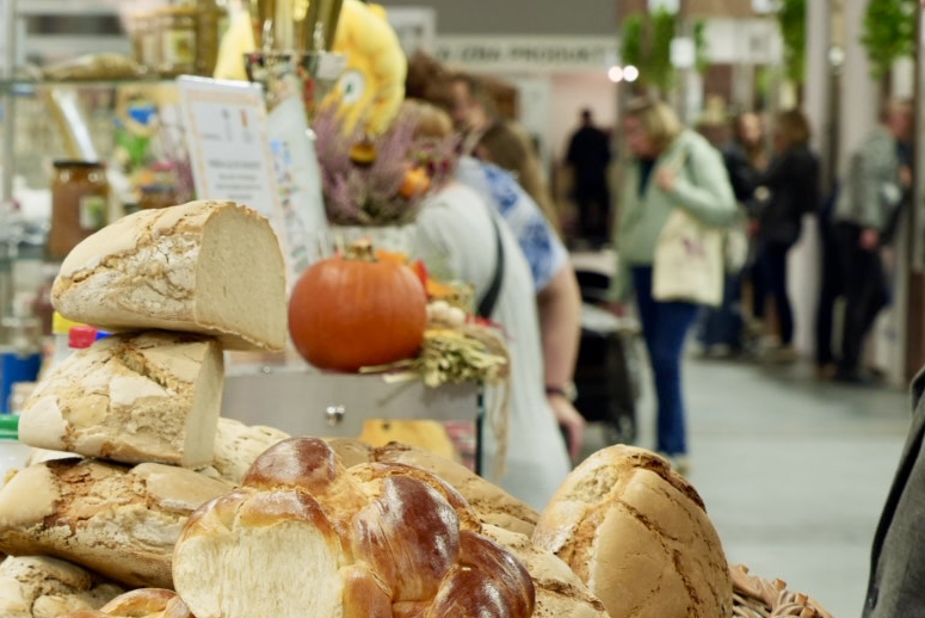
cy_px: 604
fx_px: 3754
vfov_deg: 9.4
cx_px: 146
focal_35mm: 146
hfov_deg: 13.9
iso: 1000
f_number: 8
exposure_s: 1/100
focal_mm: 70
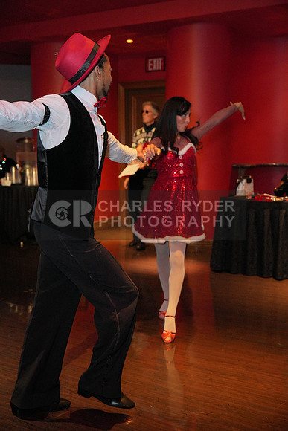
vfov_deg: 45.4
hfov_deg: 31.2
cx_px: 144
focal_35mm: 43
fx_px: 516
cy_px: 216
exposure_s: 1/200
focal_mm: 43
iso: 4000
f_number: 4
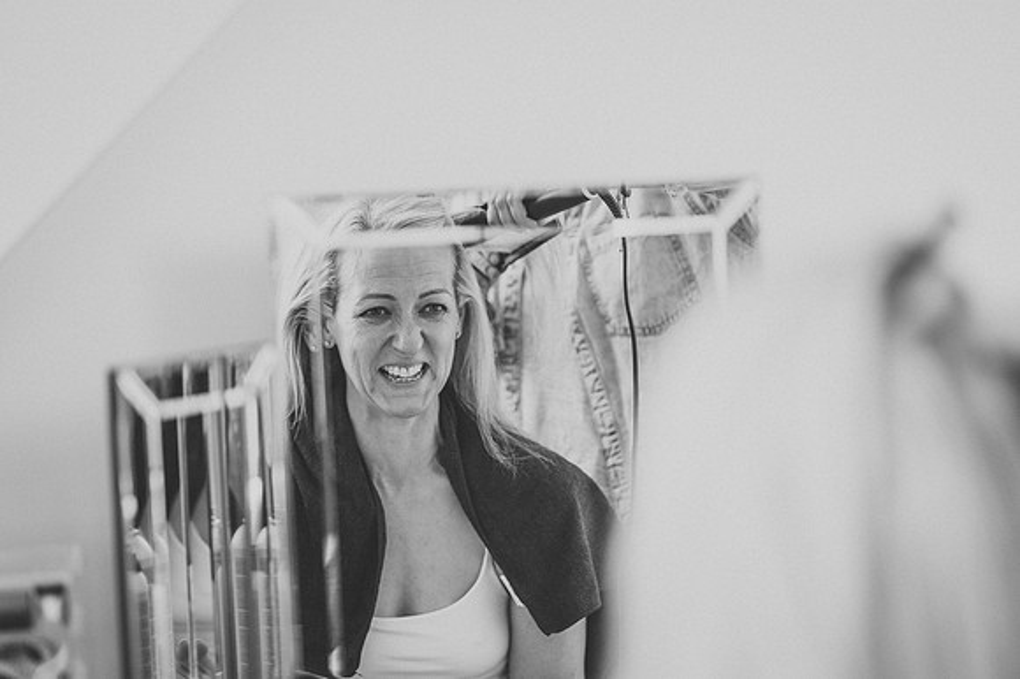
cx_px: 510
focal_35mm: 85
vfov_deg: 16.1
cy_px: 340
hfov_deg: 23.9
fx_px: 2407
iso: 100
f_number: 1.8
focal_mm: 85
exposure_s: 1/200
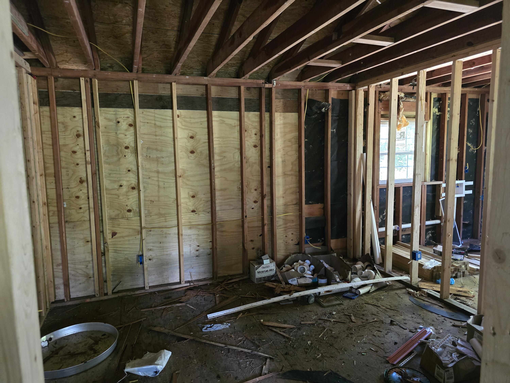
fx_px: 339
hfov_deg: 73.9
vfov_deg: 58.9
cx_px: 255
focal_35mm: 23
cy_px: 192
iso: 1250
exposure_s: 1/60
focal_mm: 6.3
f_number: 1.7
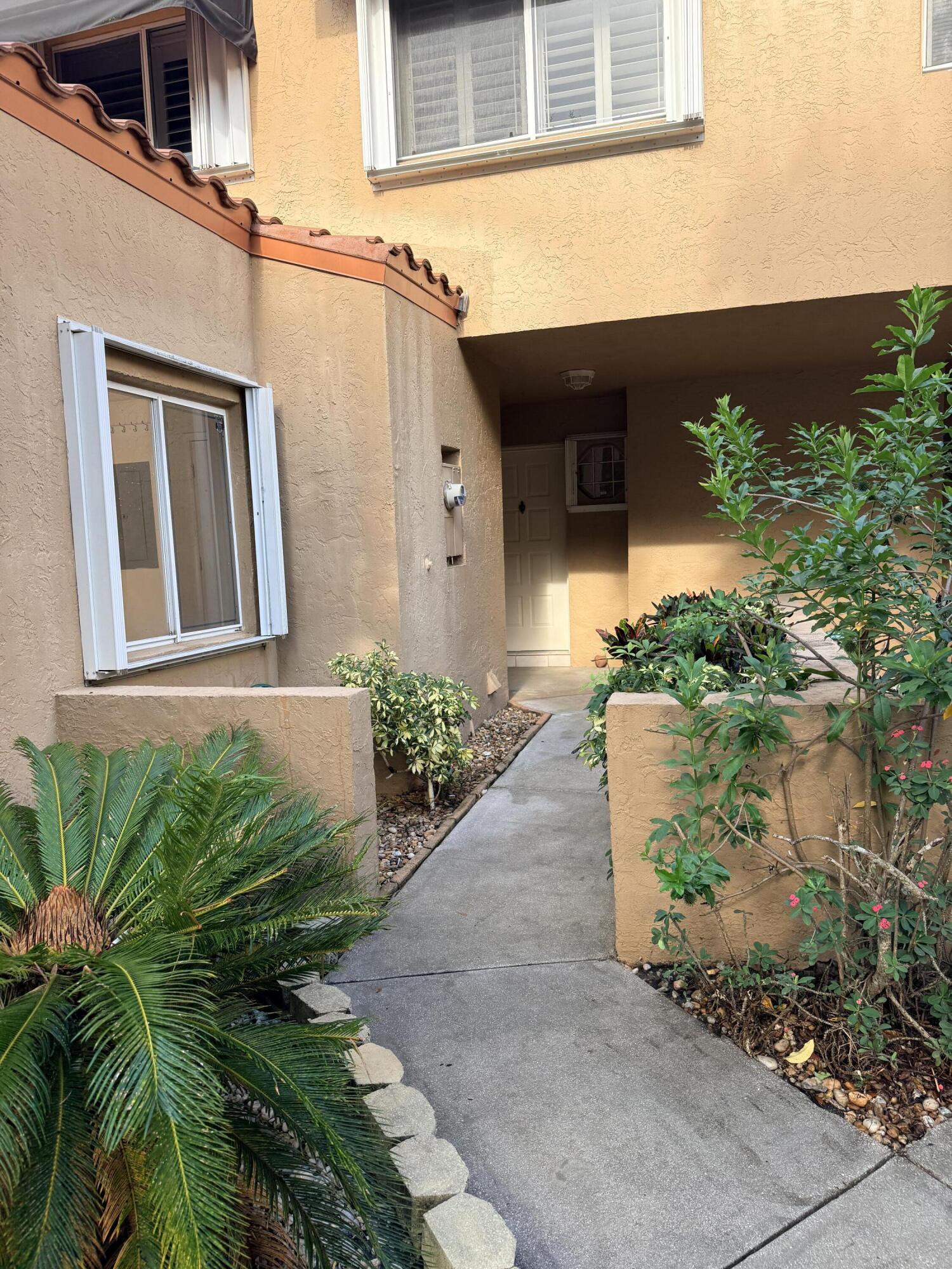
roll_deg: +1.1
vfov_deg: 71.6
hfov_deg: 56.8
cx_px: 476
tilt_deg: -5.5
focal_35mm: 24
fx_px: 880
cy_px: 634
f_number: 1.78
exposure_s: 1/367
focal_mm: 6.76
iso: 100
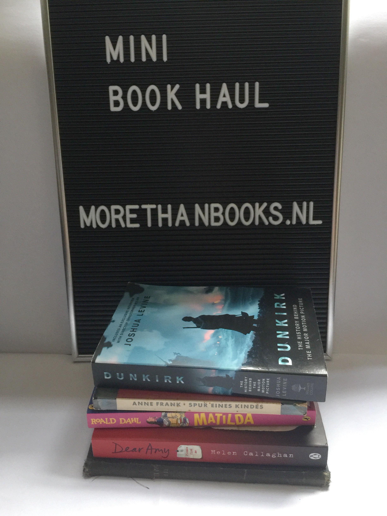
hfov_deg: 48.2
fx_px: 432
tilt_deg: -27.1
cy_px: 258
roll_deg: +2.2
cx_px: 194
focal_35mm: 29
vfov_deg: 61.7
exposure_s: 1/17
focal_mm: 4.15
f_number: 2.2
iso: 100
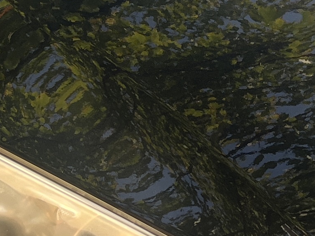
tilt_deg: -24.0
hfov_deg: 14.2
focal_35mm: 137
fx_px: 1247
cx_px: 293
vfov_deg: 10.8
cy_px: 21
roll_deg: +1.8
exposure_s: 1/598
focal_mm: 5.1
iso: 50
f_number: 1.6
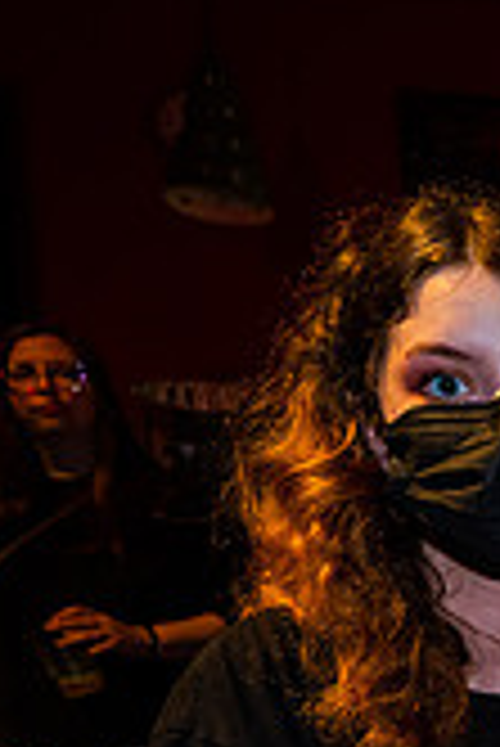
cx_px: 932
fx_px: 1019
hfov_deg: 19.5
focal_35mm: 49
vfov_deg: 36.4
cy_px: 740
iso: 1250
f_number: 2.8
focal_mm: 14
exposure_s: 1/50
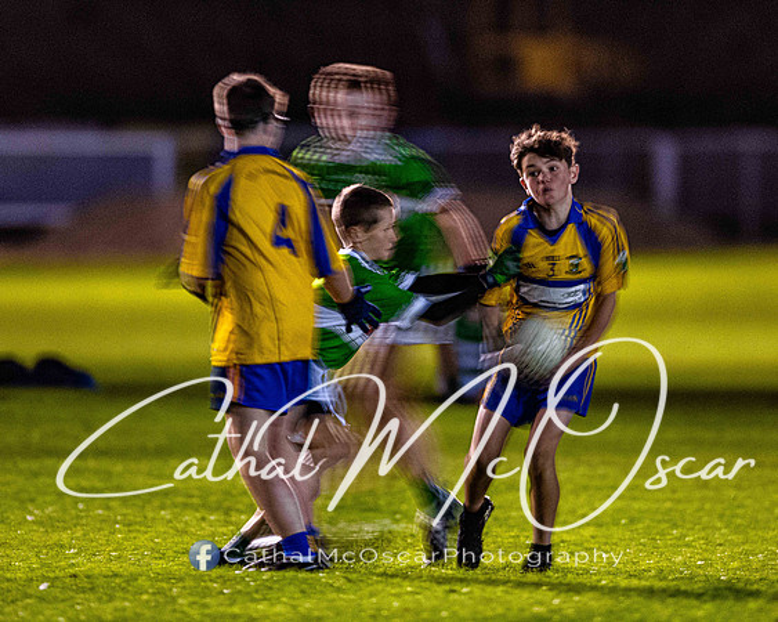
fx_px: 13030
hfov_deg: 3.4
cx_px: 438
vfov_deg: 2.7
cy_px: 290
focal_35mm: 566
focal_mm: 400
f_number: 2.8
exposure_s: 1/20
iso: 2000
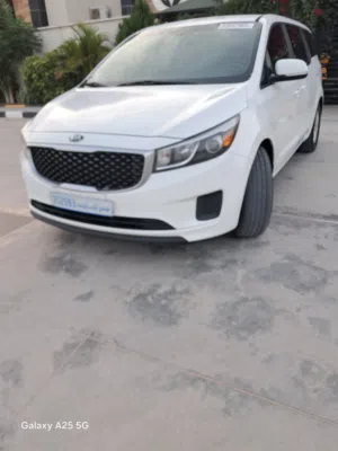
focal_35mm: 27
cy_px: 226
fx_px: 352
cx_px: 169
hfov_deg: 51.4
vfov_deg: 65.3
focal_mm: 4
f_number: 1.8
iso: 50
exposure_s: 1/50
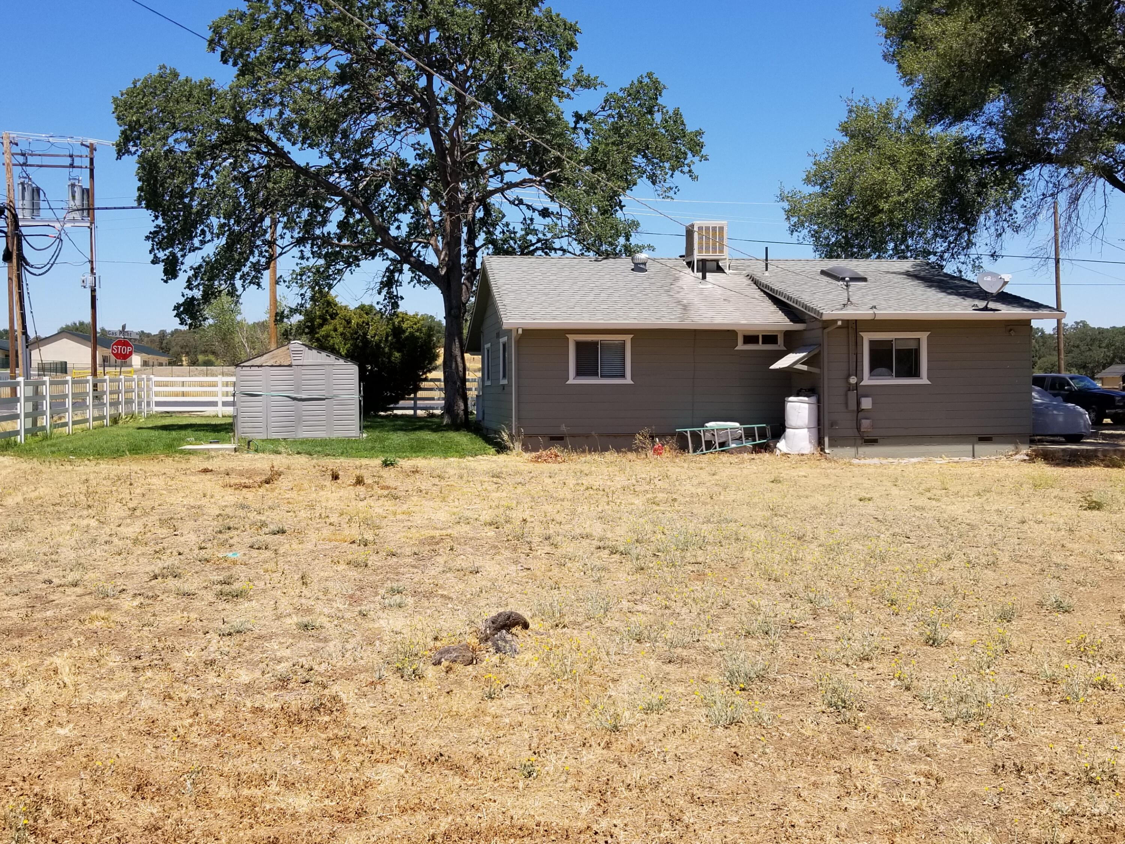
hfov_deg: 67.3
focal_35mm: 26
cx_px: 562
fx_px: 845
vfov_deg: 53.1
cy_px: 422
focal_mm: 4.25
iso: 50
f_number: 1.7
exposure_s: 1/2268
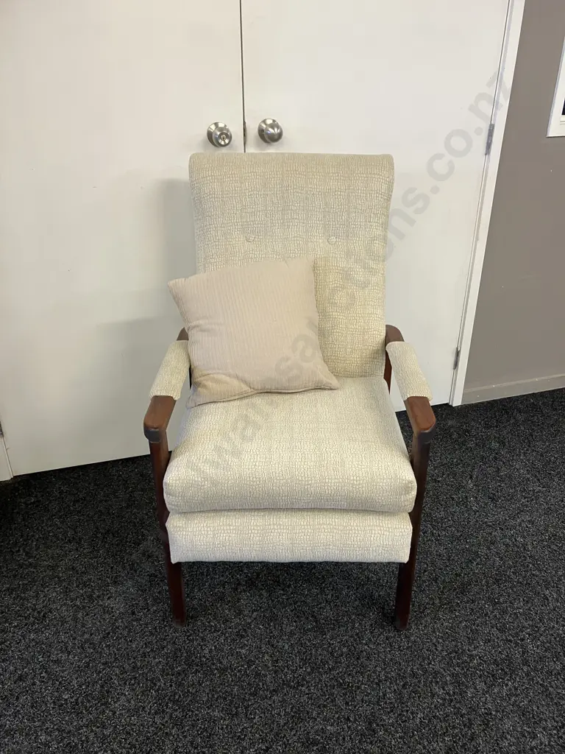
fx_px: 609
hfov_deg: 49.7
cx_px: 282
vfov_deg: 63.4
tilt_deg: -28.0
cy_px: 377
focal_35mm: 28
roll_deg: -0.8
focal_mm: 3.99
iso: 80
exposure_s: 1/50
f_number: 1.8
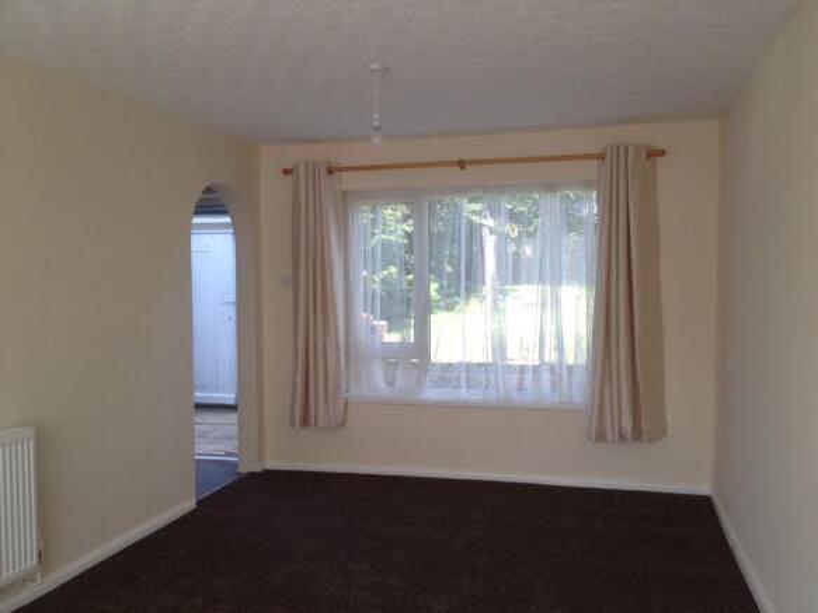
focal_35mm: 35
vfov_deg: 40.7
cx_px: 409
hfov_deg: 52.6
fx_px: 827
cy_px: 306
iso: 50
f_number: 2.4
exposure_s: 1/129
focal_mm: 4.28
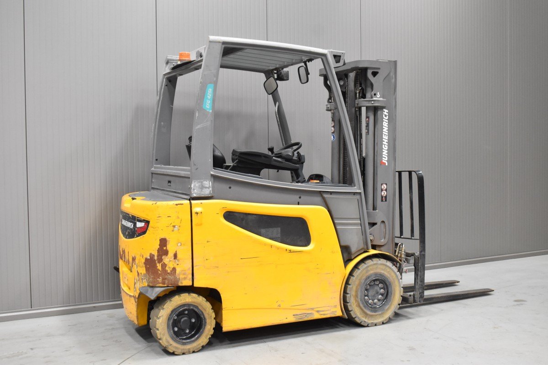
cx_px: 274
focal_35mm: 40
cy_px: 182
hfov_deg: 47.9
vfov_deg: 33.0
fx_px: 616
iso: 1600
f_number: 5
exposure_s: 1/30
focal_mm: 27
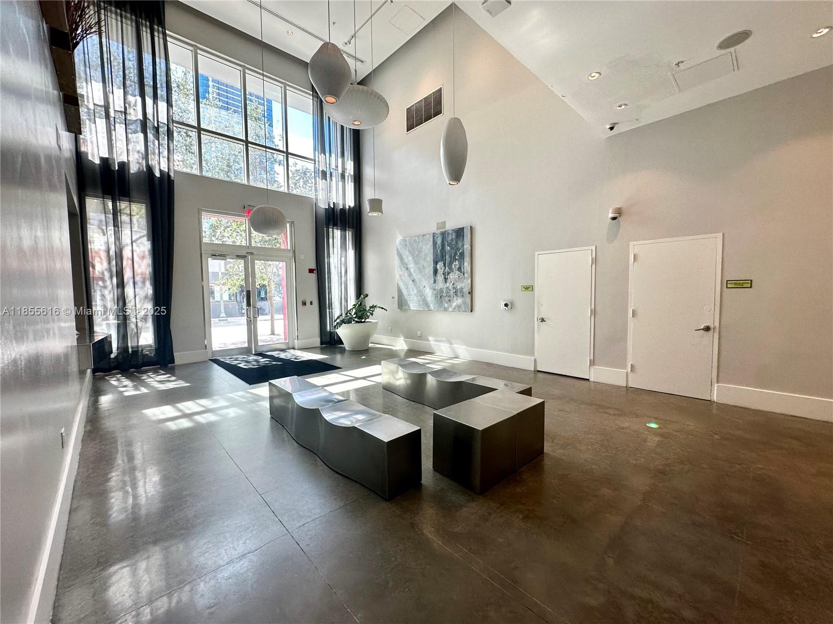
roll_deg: +0.6
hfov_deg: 102.1
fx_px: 337
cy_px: 312
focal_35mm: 14
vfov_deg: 85.7
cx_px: 416
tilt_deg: -2.9
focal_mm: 2.22
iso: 100
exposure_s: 1/120
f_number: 2.2
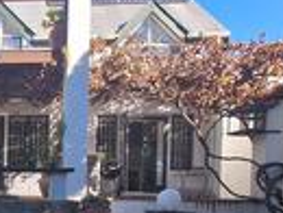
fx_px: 328
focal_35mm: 40
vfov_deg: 33.3
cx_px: -30
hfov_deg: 38.4
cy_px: 209
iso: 40
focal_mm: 1.74
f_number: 2.2
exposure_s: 1/350
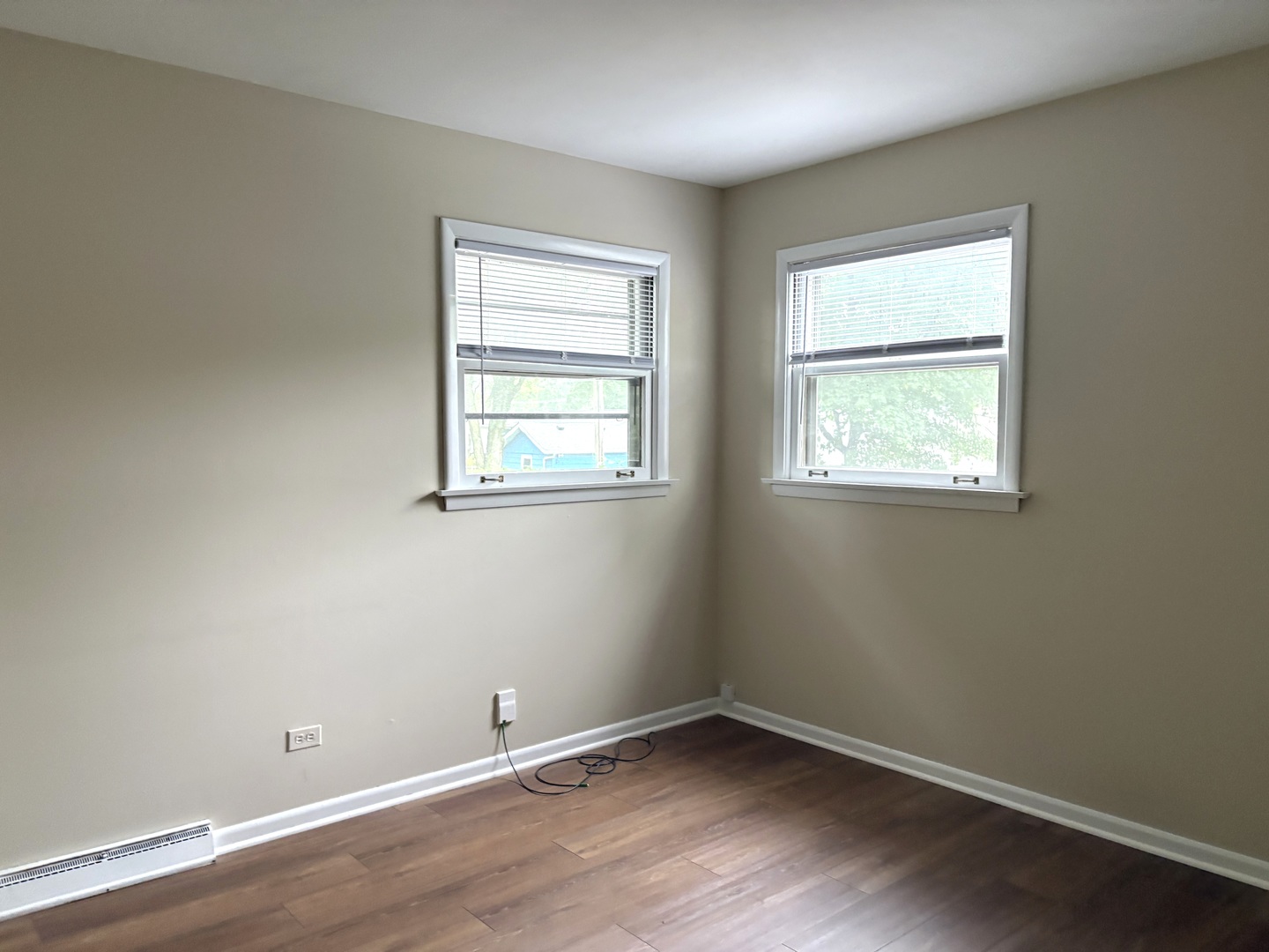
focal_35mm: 26
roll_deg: -0.1
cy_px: 476
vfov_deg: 53.1
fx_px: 953
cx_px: 634
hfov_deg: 67.3
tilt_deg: -2.8
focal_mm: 5.96
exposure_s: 1/60
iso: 320
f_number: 1.6
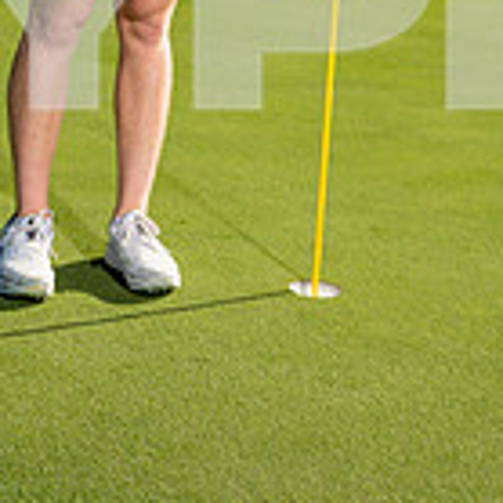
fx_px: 1496
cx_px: 159
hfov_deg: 19.0
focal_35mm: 91
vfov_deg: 17.2
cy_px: -253
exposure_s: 1/1000
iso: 100
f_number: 4
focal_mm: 33
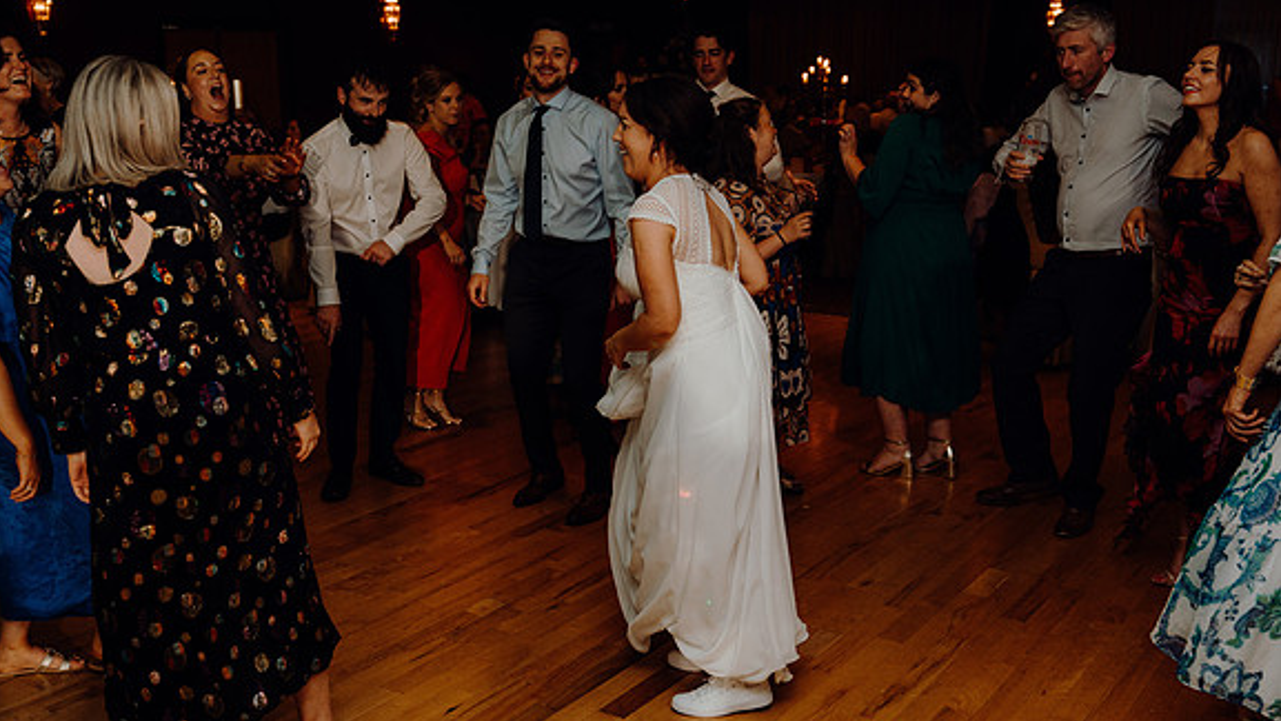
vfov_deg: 29.7
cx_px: 639
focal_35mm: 40
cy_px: 387
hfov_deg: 50.5
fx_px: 1359
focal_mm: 38
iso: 1250
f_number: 2.8
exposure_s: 1/160
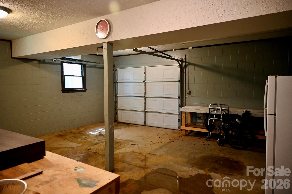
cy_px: 97
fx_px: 195
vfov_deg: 53.1
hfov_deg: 73.8
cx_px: 146
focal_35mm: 24
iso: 4000
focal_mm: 24
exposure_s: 1/60
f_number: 4
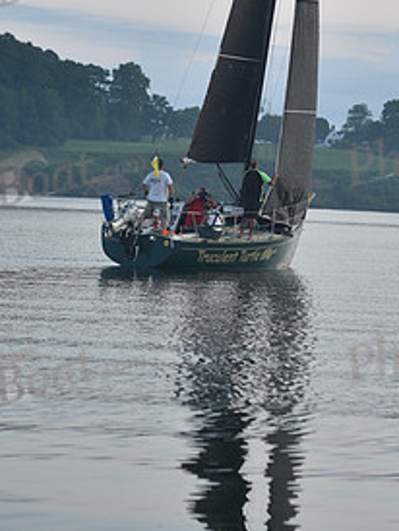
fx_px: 2808
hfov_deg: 8.1
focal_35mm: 183
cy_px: 64
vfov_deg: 10.7
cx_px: 247
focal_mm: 90
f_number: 4
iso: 320
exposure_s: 1/500
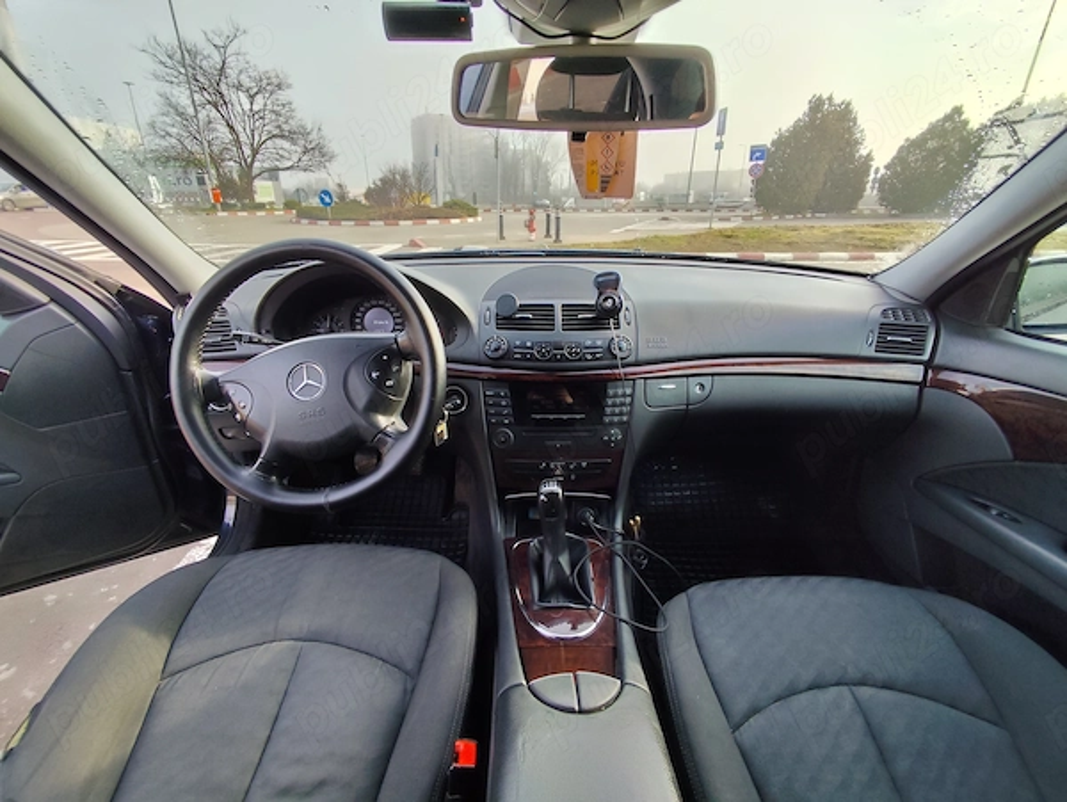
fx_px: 494
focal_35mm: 16
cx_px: 534
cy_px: 401
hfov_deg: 94.5
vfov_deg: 78.2
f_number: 2.2
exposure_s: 1/224
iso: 50
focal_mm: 1.65
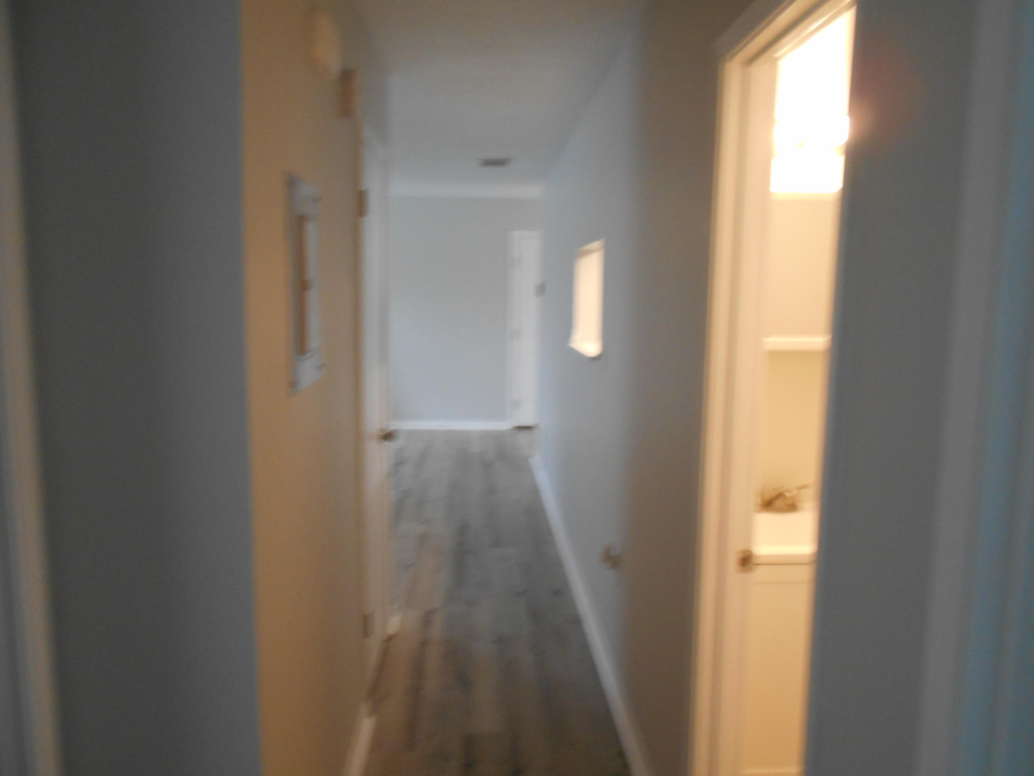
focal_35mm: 26
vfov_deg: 53.1
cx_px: 517
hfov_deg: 67.3
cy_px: 388
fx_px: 777
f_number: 3.2
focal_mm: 4.6
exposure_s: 1/30
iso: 280
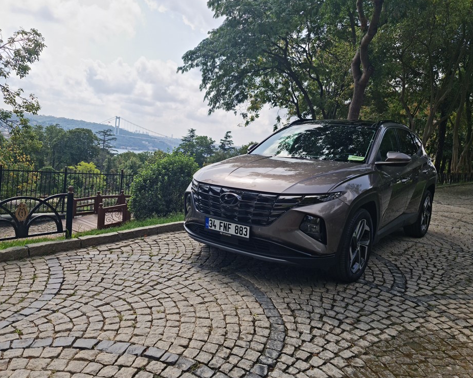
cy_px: 194
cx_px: 222
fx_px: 378
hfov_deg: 64.0
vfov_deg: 53.2
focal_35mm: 27
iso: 50
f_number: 1.8
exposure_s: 1/900
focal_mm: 7
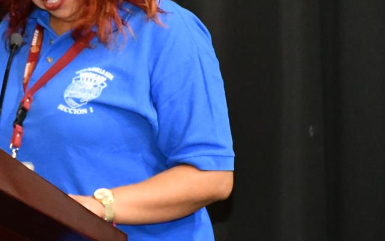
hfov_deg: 6.8
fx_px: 3243
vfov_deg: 4.3
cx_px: 27
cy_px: 54
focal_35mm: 309
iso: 6400
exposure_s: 1/60
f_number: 5.3
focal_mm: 80
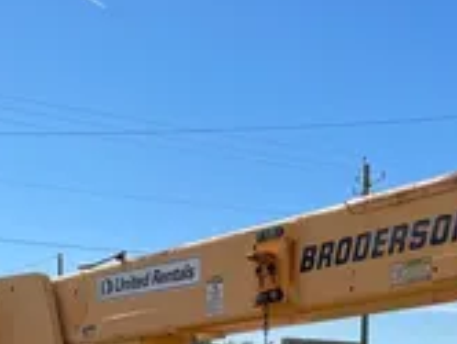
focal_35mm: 86
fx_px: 1137
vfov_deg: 16.1
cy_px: 475
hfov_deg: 22.6
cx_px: 308
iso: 32
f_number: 1.6
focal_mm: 4.2
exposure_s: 1/3300
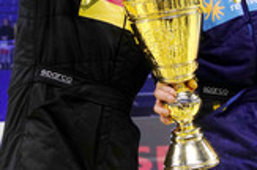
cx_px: 177
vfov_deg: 16.2
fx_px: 591
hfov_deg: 24.4
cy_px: 17
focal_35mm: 83
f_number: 3.2
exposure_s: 1/320
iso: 1000
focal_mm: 30
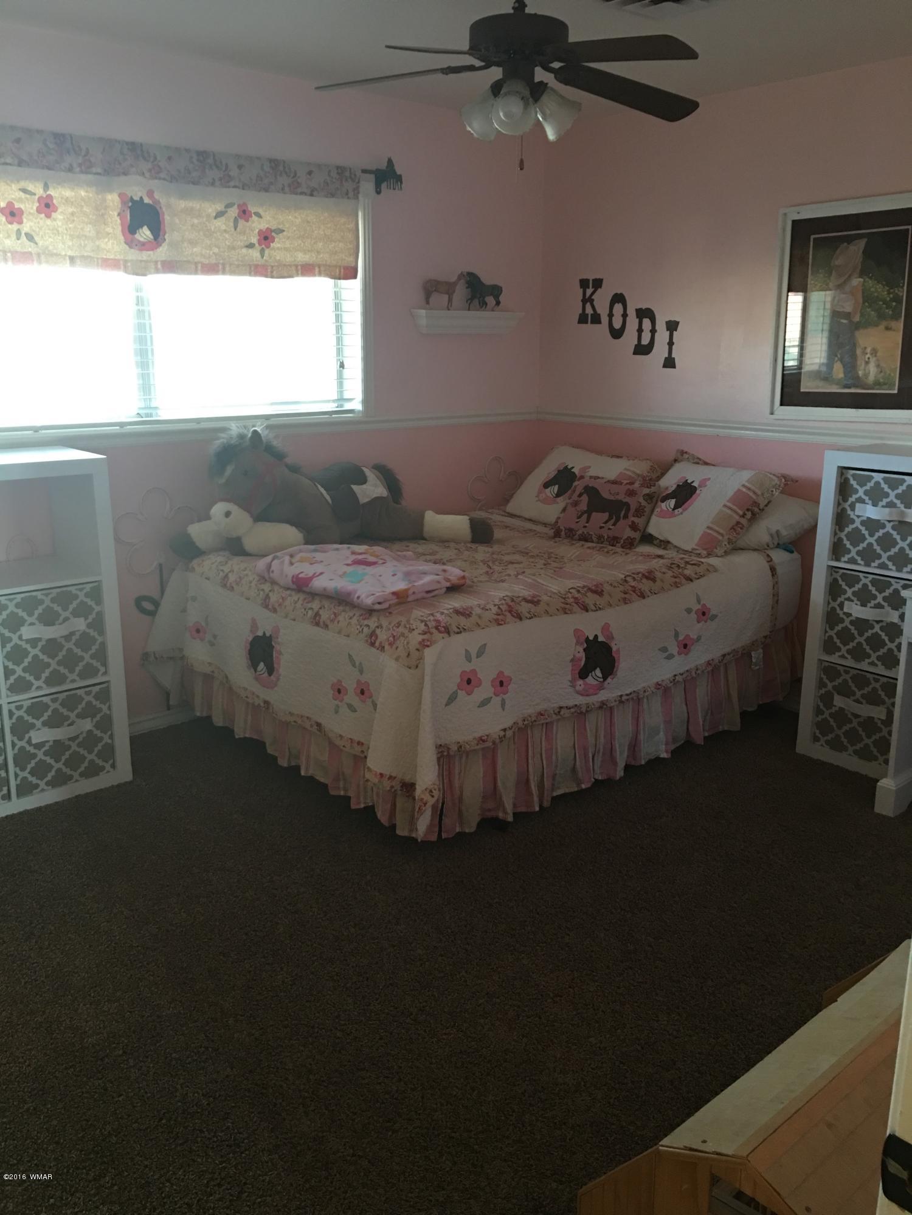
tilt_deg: -13.0
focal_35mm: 29
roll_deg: +0.0
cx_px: 456
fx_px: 1019
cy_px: 608
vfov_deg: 61.7
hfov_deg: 48.2
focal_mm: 4.15
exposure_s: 1/15
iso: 64
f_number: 2.2
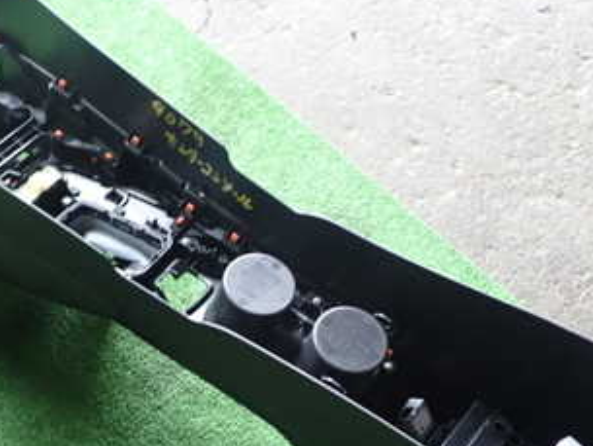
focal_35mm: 55
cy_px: 316
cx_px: 229
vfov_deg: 26.3
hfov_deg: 34.8
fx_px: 943
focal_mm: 5.05
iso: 200
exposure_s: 1/30
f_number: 2.2
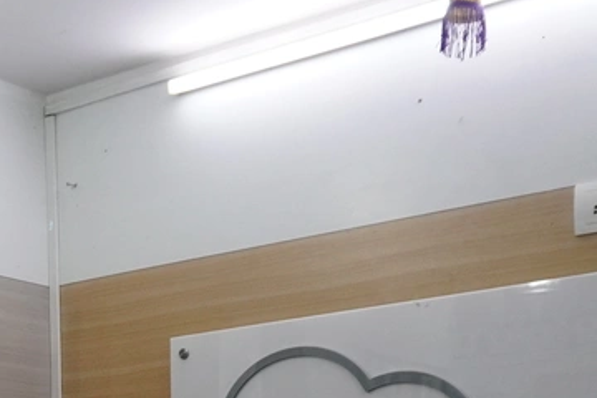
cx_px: -88
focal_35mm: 90
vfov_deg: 13.8
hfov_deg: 21.3
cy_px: 683
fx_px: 1492
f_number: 4
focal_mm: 16
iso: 1600
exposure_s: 1/160
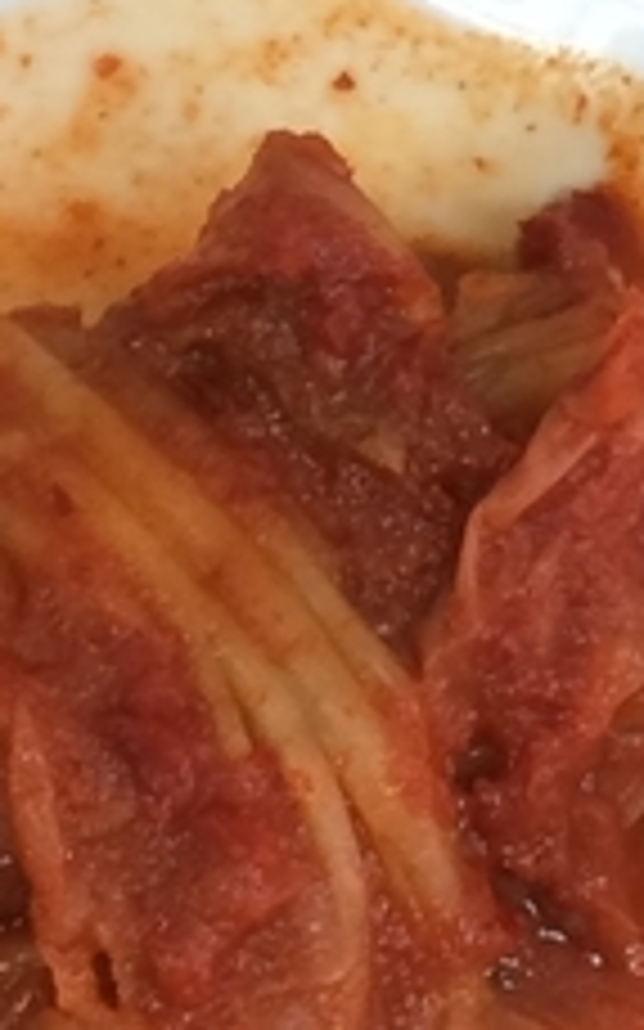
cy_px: -288
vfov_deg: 12.6
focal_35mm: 161
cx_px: 239
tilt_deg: -64.5
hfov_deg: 8.1
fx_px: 4524
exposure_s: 1/30
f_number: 2.2
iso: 80
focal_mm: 4.15
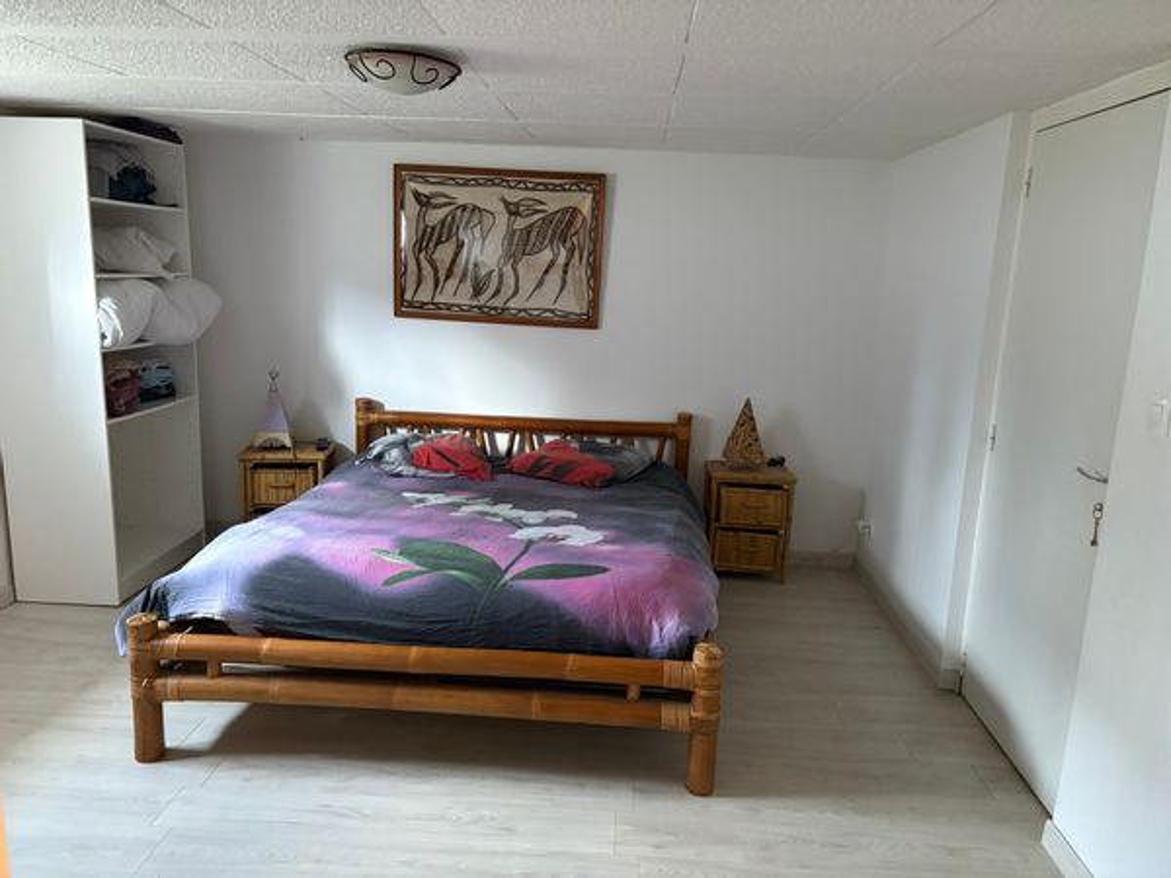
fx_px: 880
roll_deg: -1.8
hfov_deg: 67.3
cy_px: 439
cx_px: 586
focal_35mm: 26
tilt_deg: -10.8
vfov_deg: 53.1
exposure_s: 1/33
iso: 500
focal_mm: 5.96
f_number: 1.6
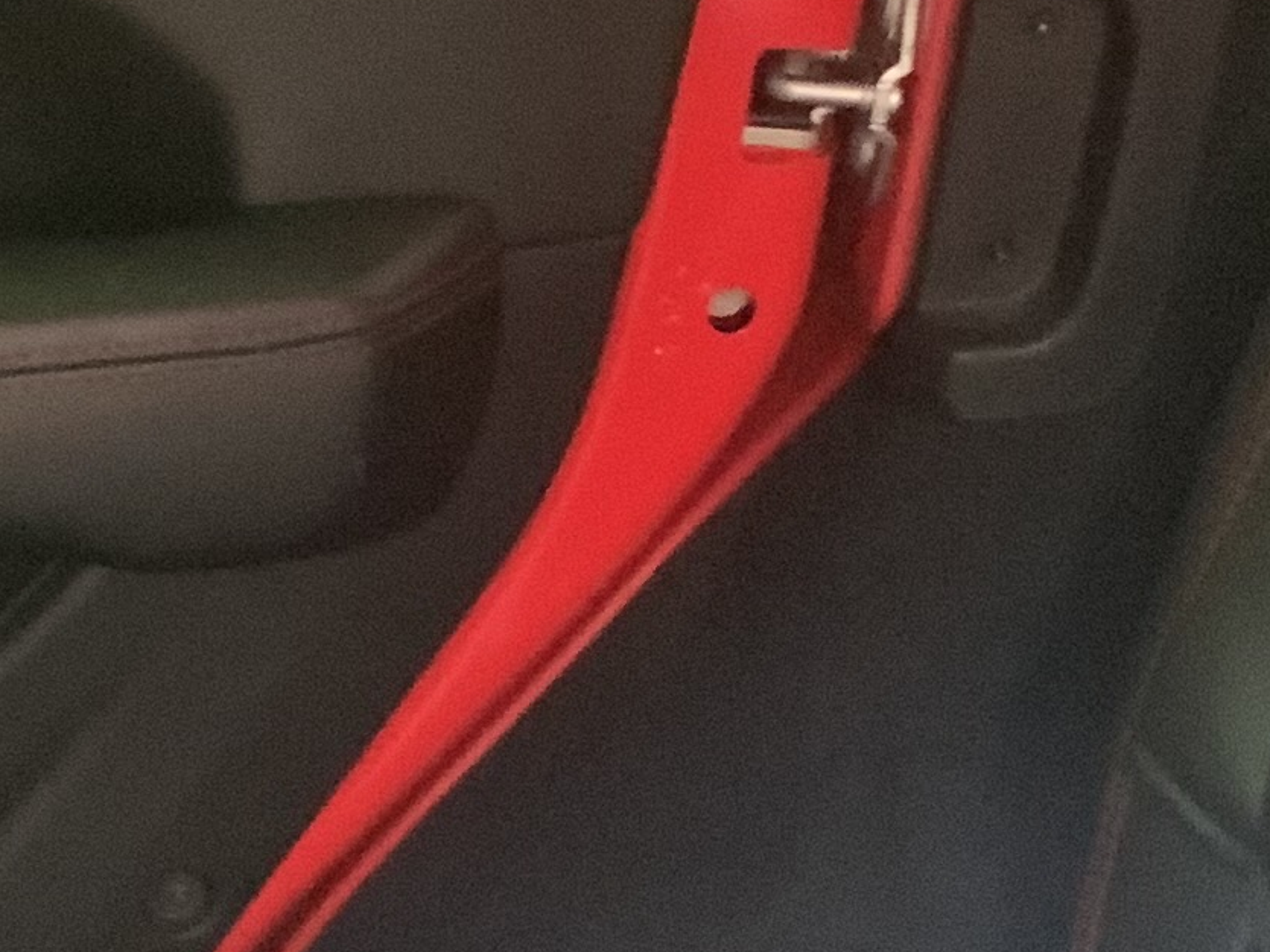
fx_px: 5136
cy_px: 744
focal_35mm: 140
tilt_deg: -27.1
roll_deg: -0.7
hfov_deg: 13.9
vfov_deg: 10.6
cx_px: 18
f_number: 1.8
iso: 320
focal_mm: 3
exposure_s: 1/30
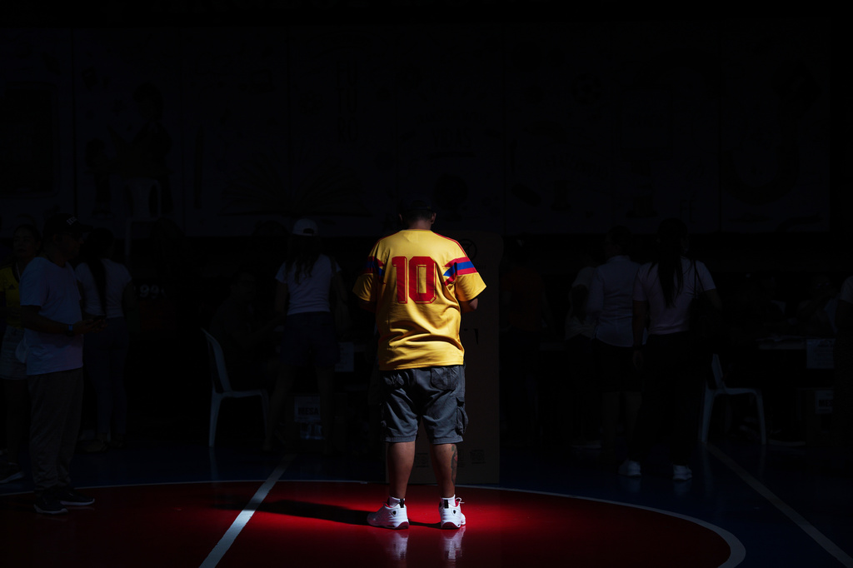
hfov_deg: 23.9
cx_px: 426
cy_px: 284
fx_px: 2013
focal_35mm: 85
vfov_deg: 16.1
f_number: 2.8
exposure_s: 1/4000
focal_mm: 85
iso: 320
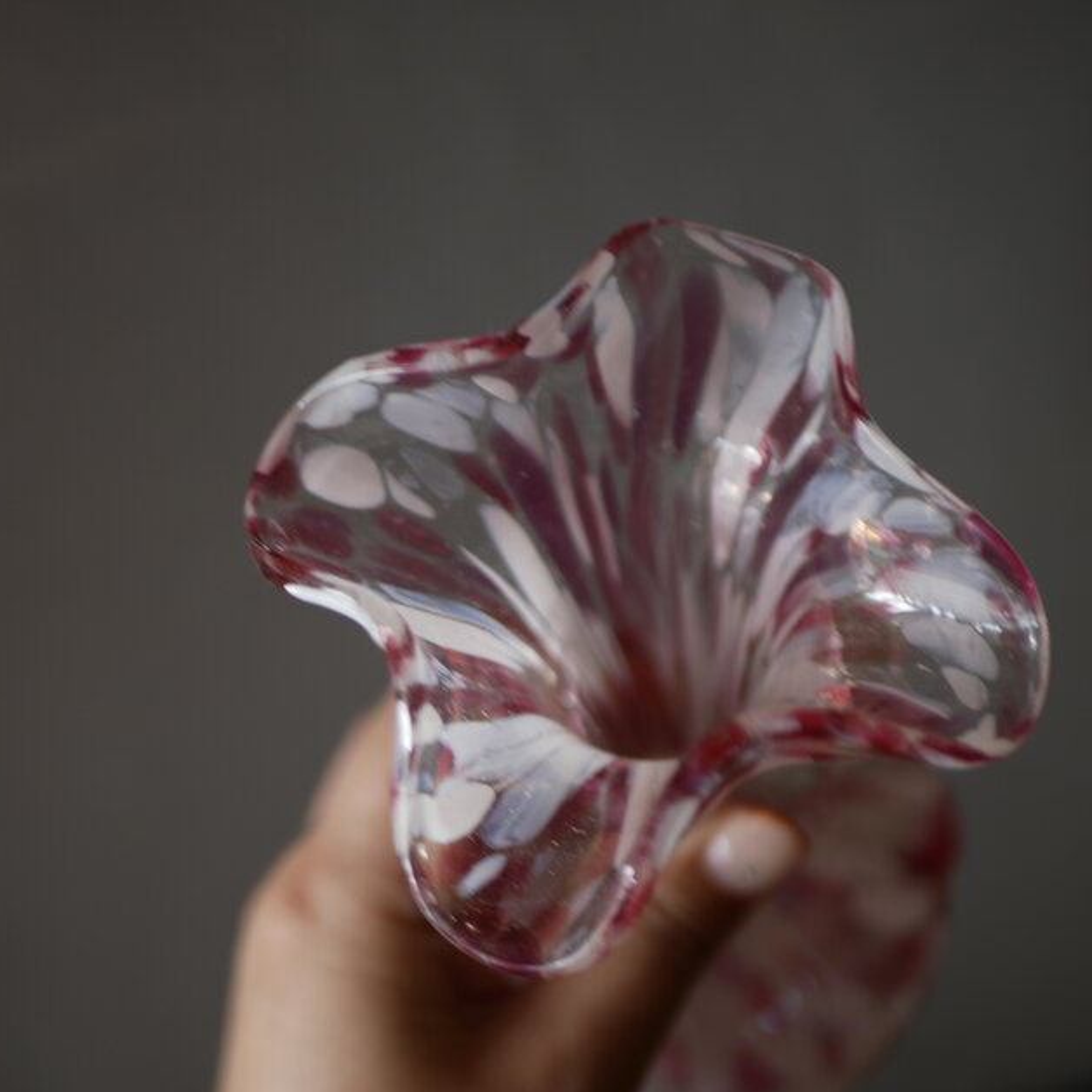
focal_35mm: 60
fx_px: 2141
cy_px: 539
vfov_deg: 28.6
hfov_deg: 28.6
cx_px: 526
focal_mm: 25
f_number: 1.7
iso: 200
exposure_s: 1/80
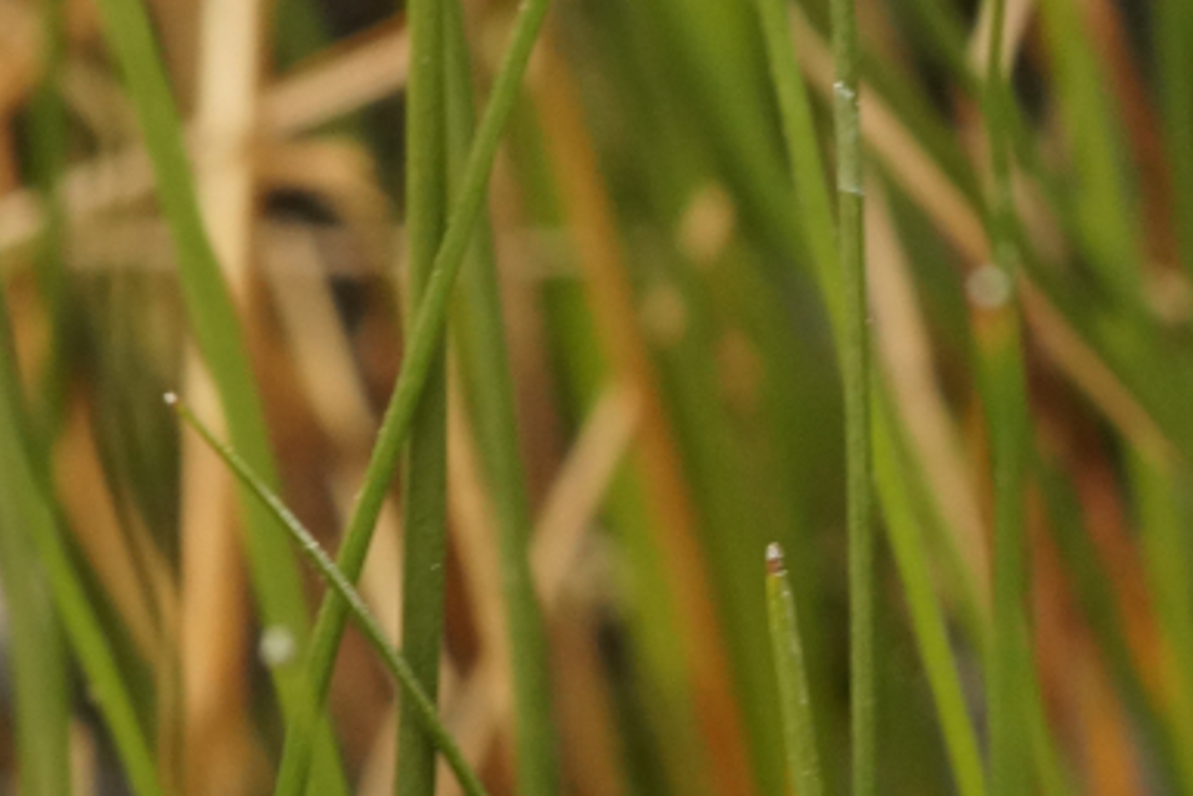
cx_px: 1636
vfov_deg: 2.9
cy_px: 777
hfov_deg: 4.4
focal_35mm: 467
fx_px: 15481
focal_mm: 100
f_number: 10
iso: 640
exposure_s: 1/160
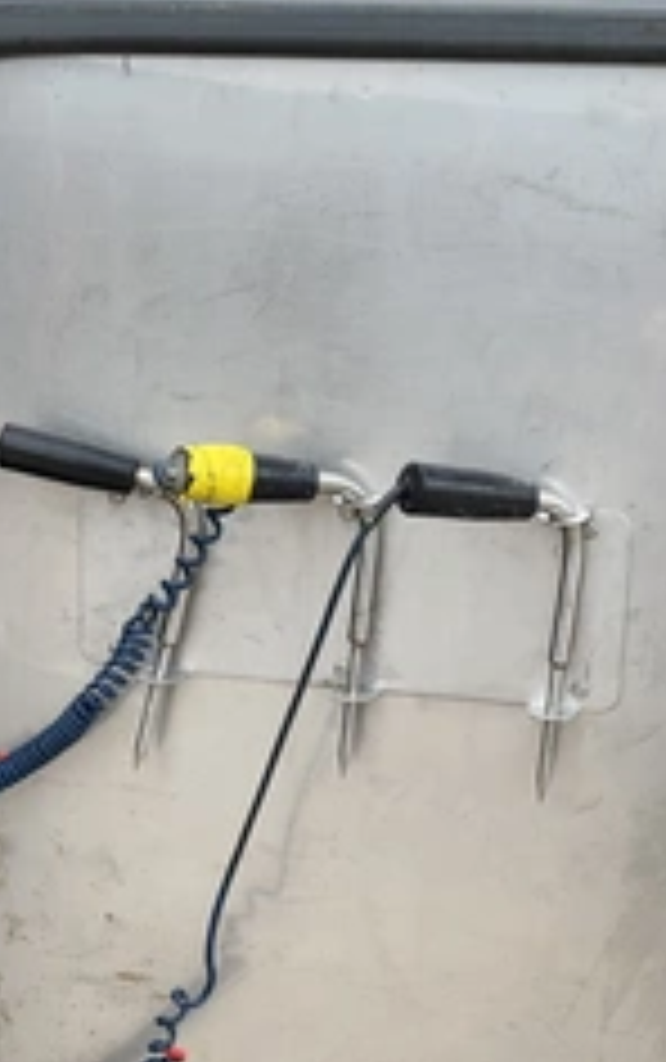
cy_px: 580
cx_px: 459
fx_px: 1506
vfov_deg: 38.8
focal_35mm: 52
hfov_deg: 24.8
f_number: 1.8
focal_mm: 3
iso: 25
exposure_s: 1/606
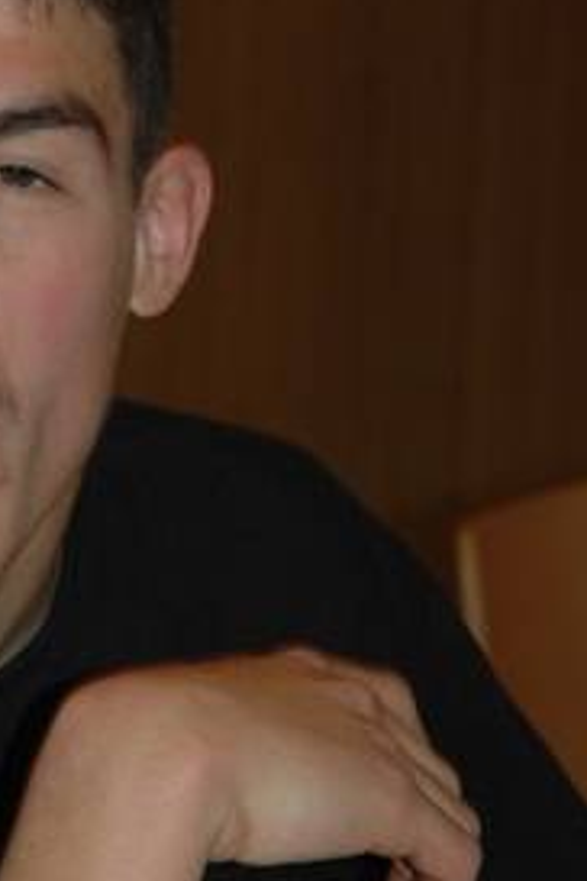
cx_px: -58
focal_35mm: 246
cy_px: 445
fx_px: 6016
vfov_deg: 8.4
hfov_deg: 5.6
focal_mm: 70
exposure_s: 1/60
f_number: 4.5
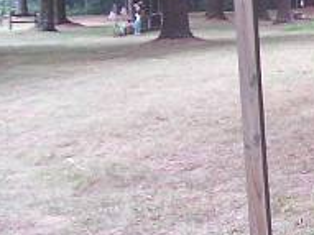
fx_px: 1024
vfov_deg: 13.0
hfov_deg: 16.1
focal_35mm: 113
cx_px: 462
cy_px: 12
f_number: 2.7
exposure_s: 1/78.3
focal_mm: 6
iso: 80
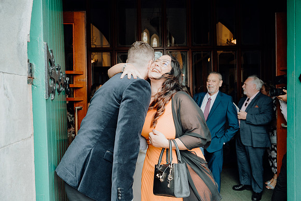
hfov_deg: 67.4
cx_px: 150
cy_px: 100
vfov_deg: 48.0
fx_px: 226
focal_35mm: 27
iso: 400
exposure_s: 1/200
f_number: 3.5
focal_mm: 27
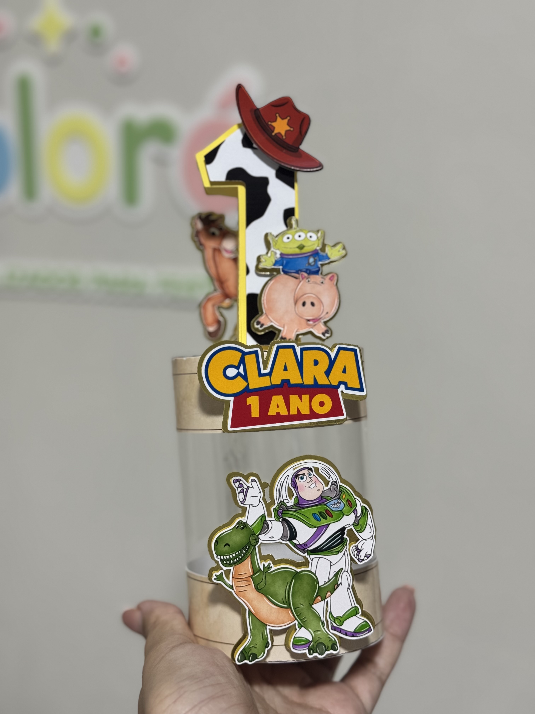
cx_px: 268
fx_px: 989
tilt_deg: -9.5
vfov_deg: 39.7
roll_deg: -0.7
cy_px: 357
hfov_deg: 30.3
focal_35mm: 48
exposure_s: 1/60
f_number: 1.78
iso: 160
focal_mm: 6.76
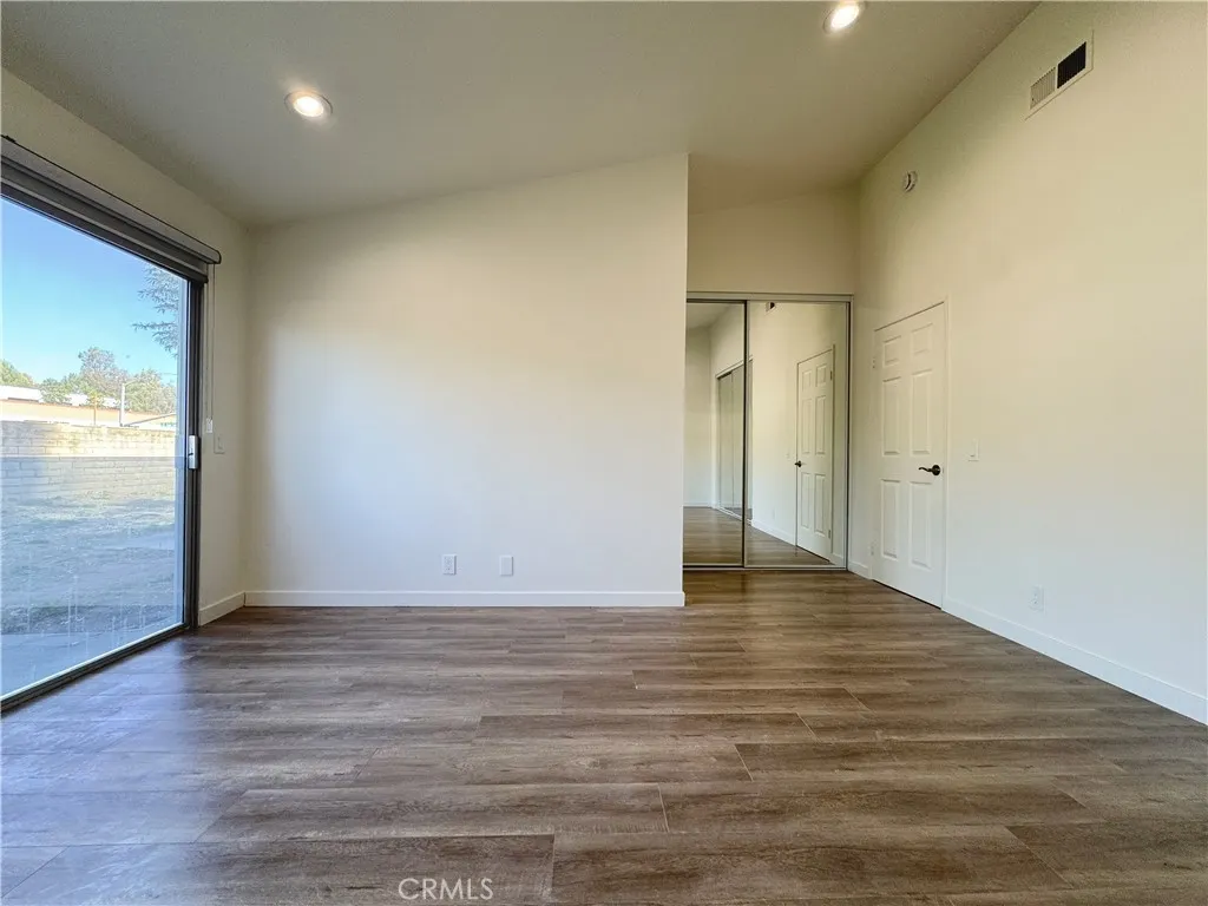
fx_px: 489
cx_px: 604
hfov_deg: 102.1
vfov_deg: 85.7
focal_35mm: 14
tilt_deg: -0.5
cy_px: 453
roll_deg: -0.9
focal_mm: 2.22
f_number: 2.2
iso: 80
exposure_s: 1/120
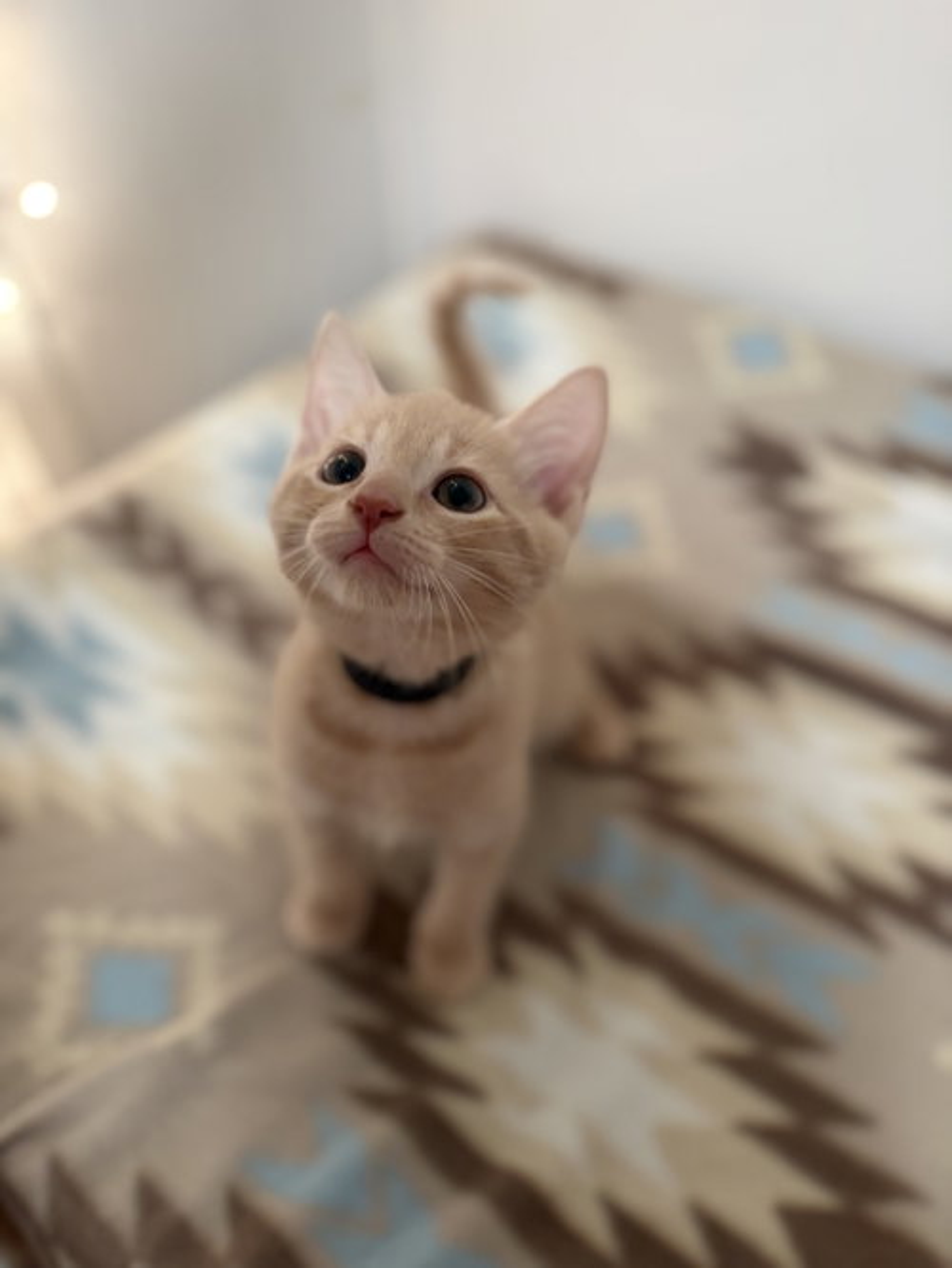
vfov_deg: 67.3
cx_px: 476
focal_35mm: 26
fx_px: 953
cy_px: 634
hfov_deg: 53.1
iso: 320
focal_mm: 5.96
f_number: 1.6
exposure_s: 1/60
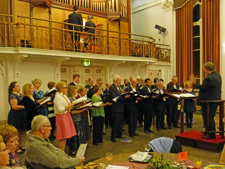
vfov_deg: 44.2
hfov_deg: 56.8
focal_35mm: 32
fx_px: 208
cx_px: 112
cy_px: 84
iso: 800
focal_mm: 5.6
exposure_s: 1/13
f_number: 3
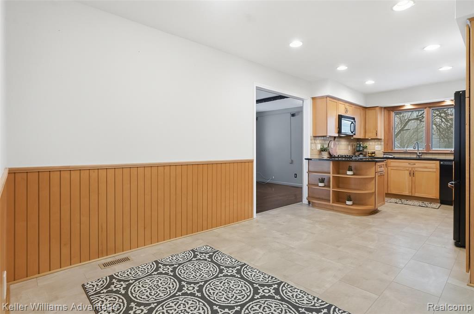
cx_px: 237
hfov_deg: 93.4
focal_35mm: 17
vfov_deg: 70.2
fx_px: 223
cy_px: 157
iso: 2000
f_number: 8
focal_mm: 17
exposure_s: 1/1000
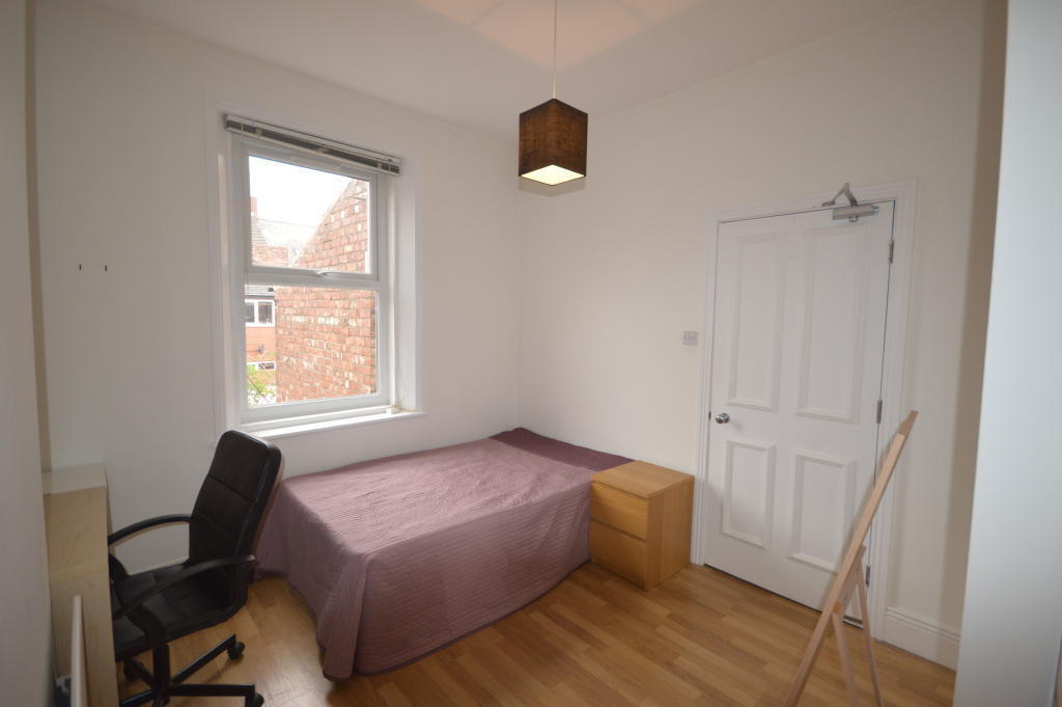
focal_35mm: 16
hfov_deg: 95.0
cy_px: 354
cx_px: 531
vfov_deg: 72.0
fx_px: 486
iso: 400
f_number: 4.2
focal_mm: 11
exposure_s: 1/125
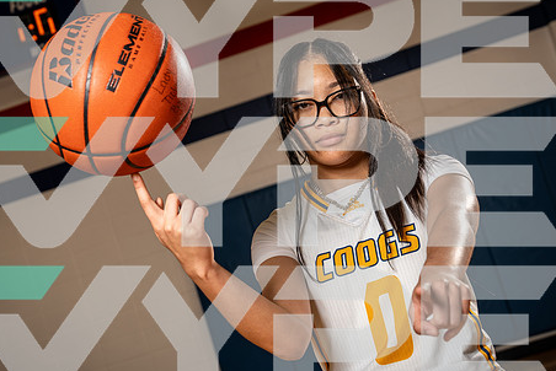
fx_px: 1051
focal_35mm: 68
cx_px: 253
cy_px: 182
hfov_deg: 29.6
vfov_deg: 20.0
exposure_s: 1/250
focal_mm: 53
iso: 125
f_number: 5.6
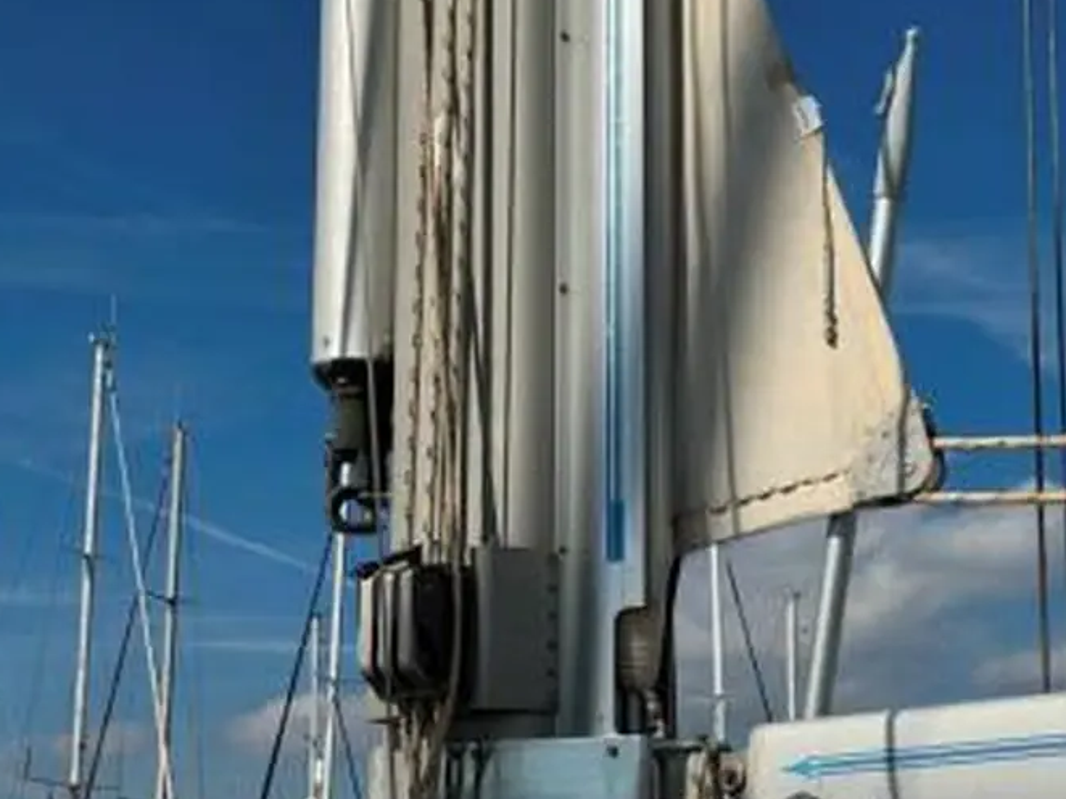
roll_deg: -1.2
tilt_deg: +12.3
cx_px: 676
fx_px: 2278
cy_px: 529
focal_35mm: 74
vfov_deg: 19.8
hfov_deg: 26.2
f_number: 1.78
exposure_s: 1/10526
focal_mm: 6.86
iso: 64
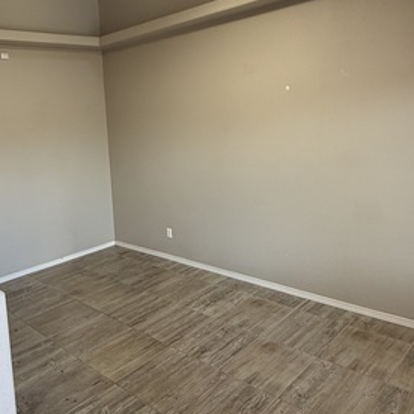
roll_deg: +4.1
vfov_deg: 53.5
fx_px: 406
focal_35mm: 30
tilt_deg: -4.3
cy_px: 156
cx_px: 78
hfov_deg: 50.5
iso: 125
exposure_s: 1/120
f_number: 2.2
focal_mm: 2.22
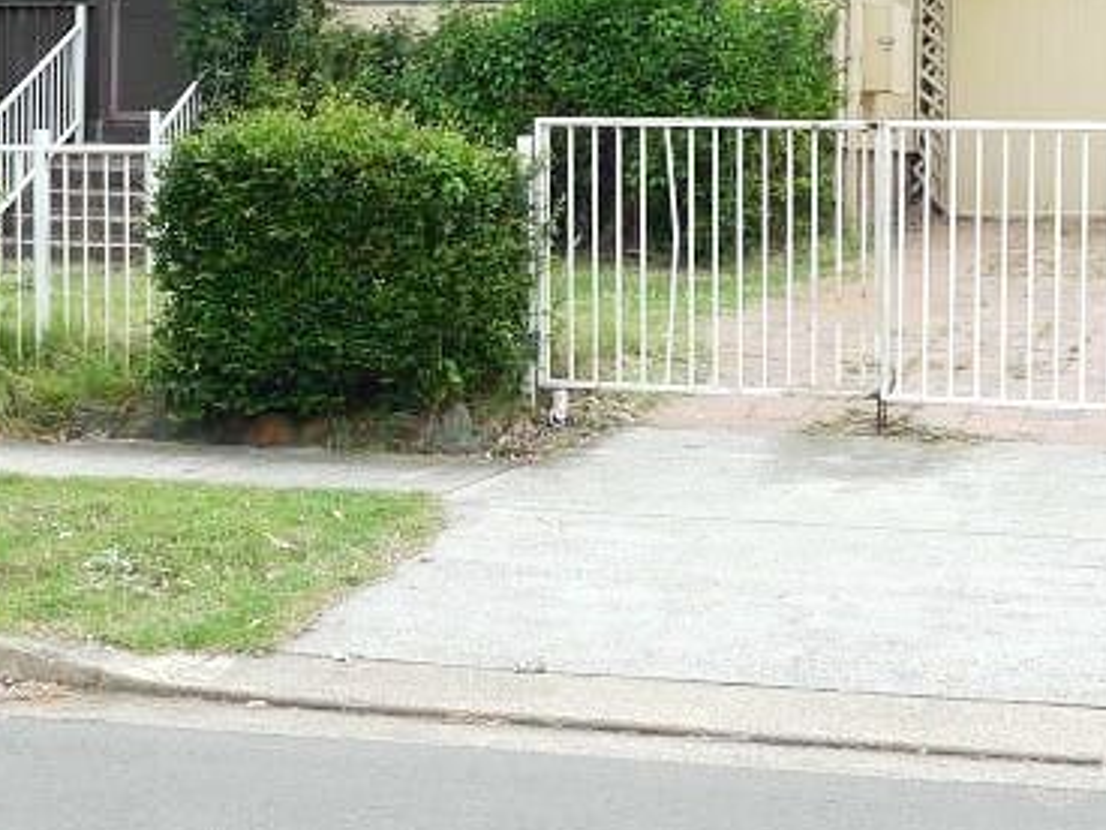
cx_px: 394
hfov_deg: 22.4
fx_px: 2780
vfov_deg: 16.8
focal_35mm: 87
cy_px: 129
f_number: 2.8
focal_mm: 5.9
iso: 80
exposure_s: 1/400
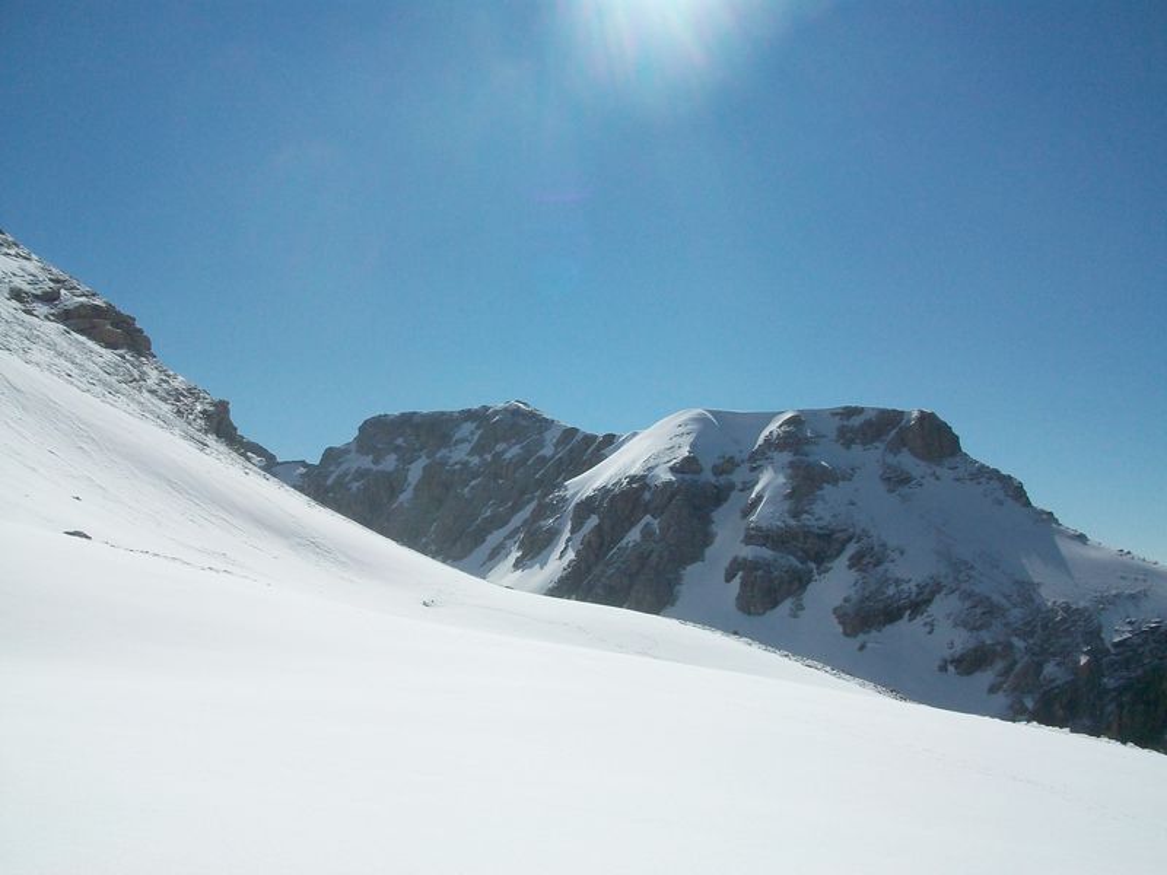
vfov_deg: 41.8
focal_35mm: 34
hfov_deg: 54.0
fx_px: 1146
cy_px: 438
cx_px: 584
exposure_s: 1/1401
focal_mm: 5.7
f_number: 5.5
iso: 80
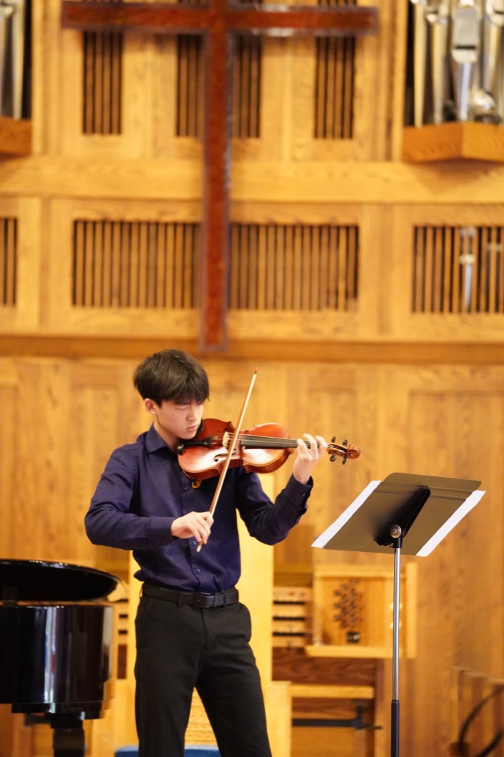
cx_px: 252
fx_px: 4201
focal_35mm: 200
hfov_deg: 6.9
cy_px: 378
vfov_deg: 10.3
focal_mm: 200
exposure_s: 1/250
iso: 12800
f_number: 3.2
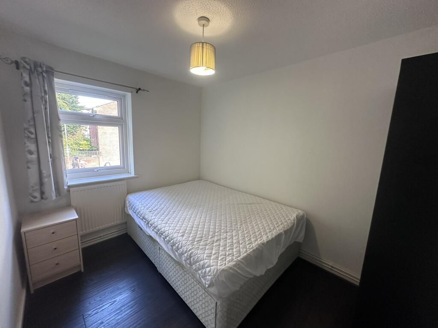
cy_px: 164
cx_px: 219
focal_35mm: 14
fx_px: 177
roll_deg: -2.9
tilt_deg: -8.9
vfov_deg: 85.7
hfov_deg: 102.1
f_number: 2.2
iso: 200
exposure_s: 1/100
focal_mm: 2.22
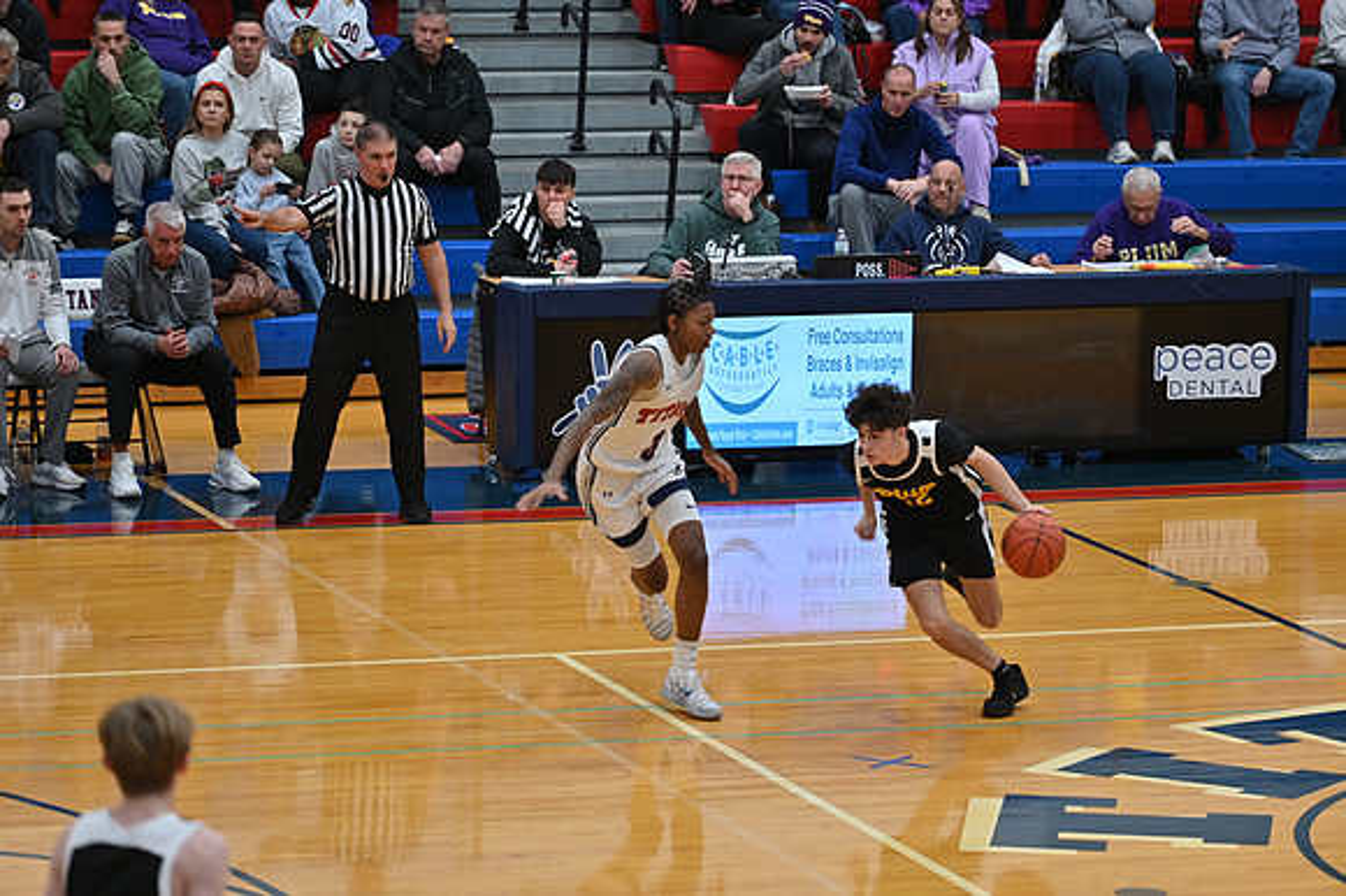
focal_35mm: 180
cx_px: 673
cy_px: 448
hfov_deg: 11.4
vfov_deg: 7.6
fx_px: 6726
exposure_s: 1/200
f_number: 4
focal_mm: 180
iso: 720
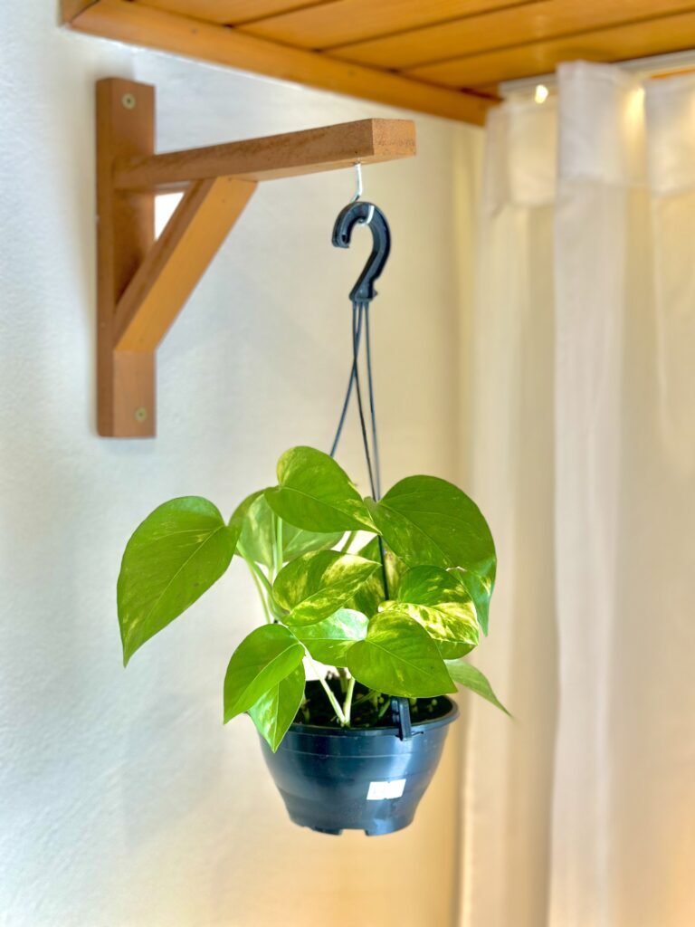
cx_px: 348
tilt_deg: -3.6
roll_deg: -2.1
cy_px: 464
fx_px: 1285
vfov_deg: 39.7
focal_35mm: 48
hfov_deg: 30.3
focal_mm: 6.86
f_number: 1.78
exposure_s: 1/125
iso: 80
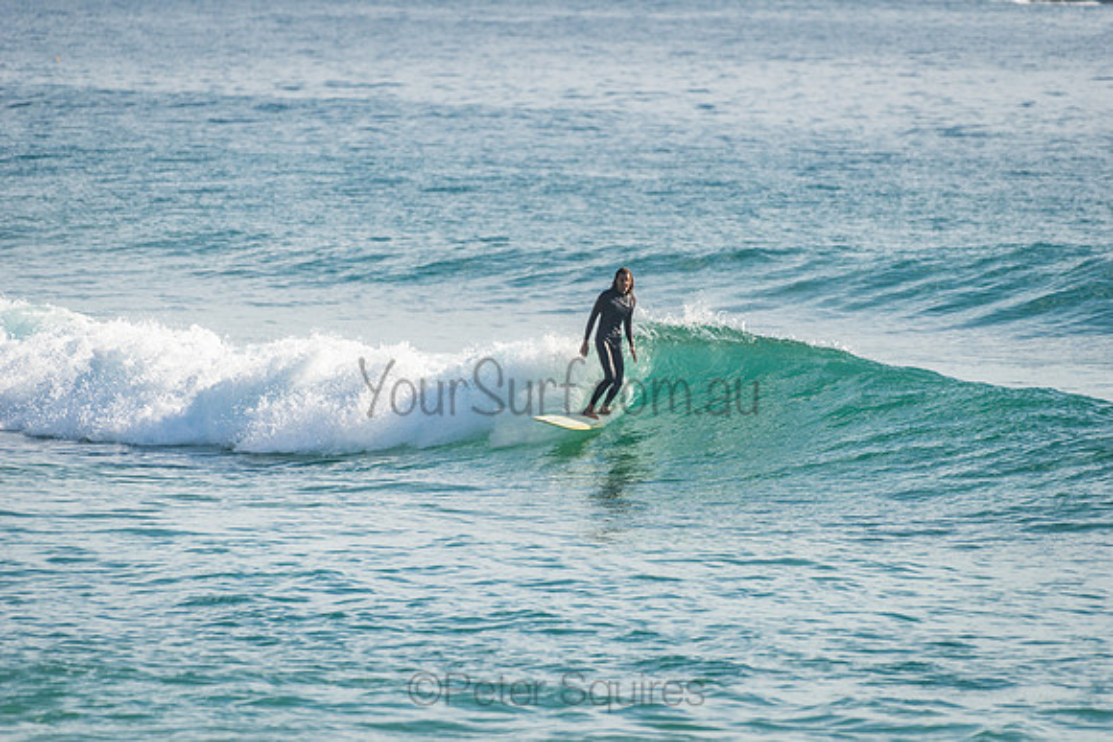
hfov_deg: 4.1
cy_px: 371
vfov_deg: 2.8
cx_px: 556
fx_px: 15461
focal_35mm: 500
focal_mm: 500
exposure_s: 1/2000
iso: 200
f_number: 5.6
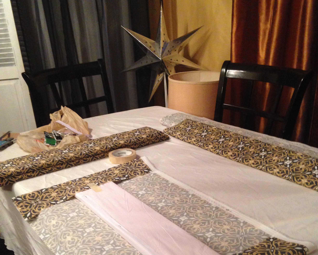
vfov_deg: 34.4
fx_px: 405
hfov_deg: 42.9
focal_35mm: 43
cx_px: 159
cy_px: 179
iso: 400
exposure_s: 1/20
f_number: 2.4
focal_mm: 4.12
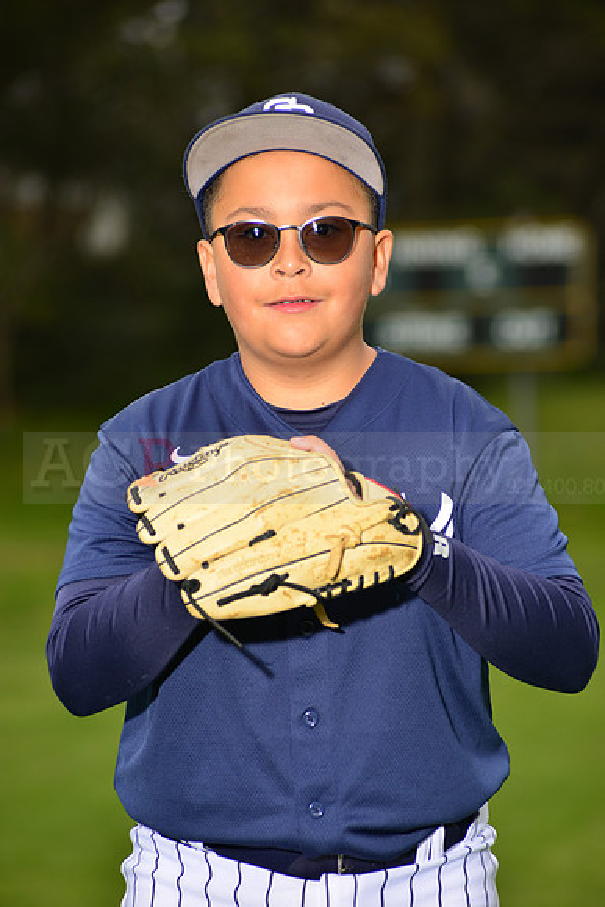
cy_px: 454
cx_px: 302
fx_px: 5038
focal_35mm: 200
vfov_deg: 10.3
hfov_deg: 6.9
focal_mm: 200
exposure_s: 1/200
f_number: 6.3
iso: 200
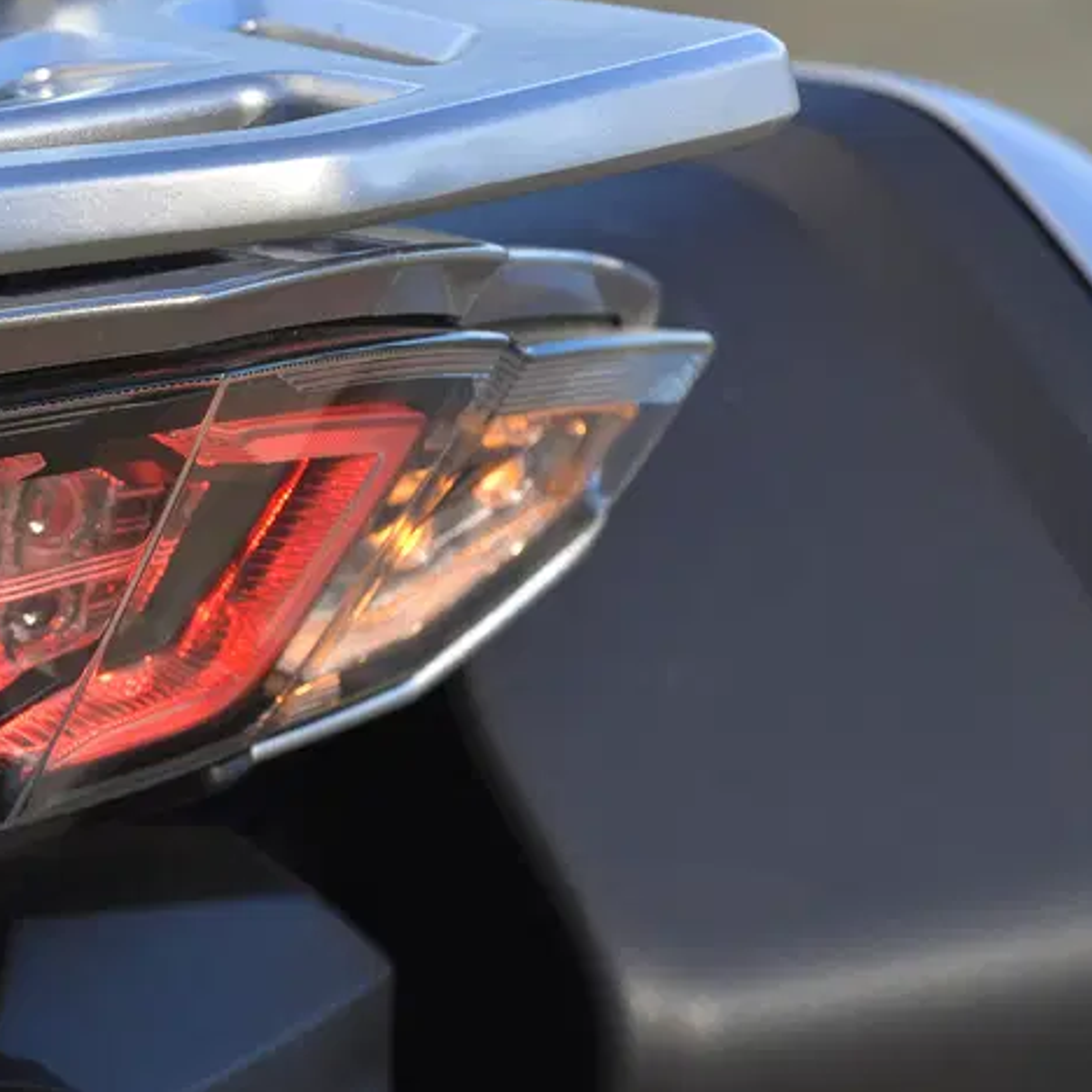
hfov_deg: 5.9
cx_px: -201
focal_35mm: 294
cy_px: 435
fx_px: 10493
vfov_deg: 6.0
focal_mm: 135
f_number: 7.1
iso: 160
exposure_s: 1/200
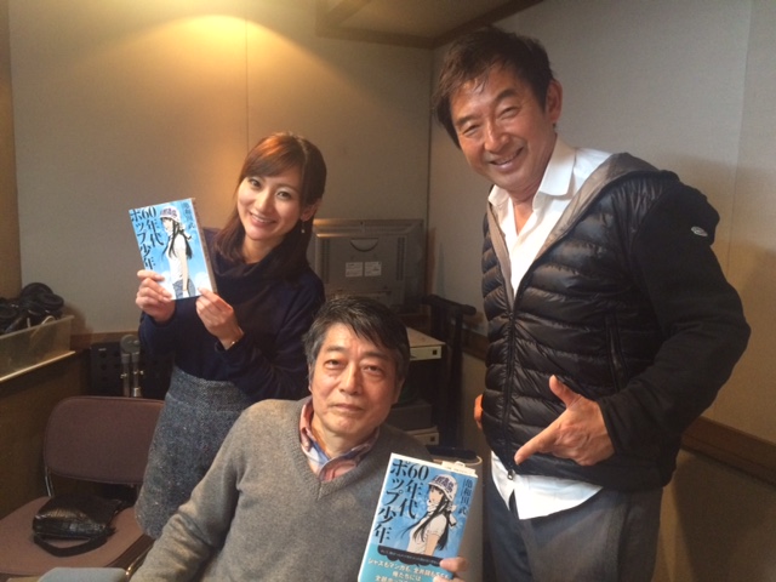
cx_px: 388
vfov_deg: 48.2
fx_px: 650
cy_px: 291
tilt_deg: -9.6
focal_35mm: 29
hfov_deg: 61.7
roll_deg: -1.0
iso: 250
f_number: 2.2
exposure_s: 1/20
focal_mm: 4.15
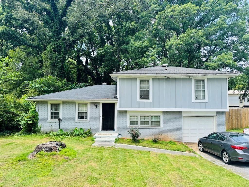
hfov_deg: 71.6
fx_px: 173
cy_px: 94
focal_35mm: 24
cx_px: 124
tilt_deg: +1.8
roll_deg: -0.4
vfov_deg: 56.8
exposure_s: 1/1488
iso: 80
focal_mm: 6.76
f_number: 1.78
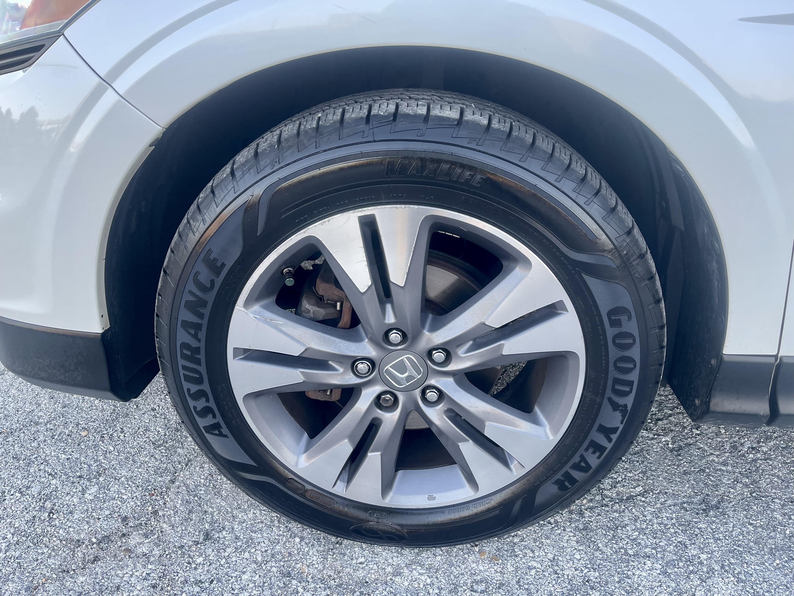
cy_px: 298
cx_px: 397
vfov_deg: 54.9
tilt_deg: -30.4
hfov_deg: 69.4
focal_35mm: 25
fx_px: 573
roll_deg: +0.1
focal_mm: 5.1
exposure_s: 1/121
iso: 80
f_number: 1.6
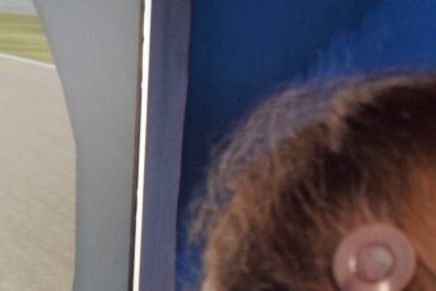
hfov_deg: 11.4
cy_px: 591
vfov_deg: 8.3
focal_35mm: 157
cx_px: -511
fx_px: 1901
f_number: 4
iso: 560
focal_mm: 18
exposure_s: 1/60
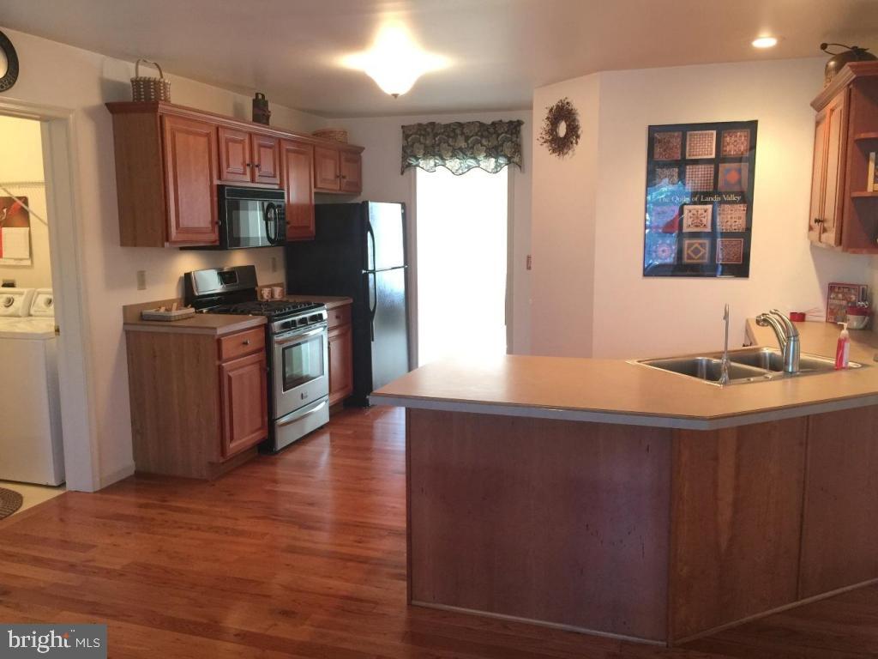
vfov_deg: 48.2
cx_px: 439
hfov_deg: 61.7
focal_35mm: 29
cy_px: 330
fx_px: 736
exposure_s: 1/15
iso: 100
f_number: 2.2
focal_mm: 4.15
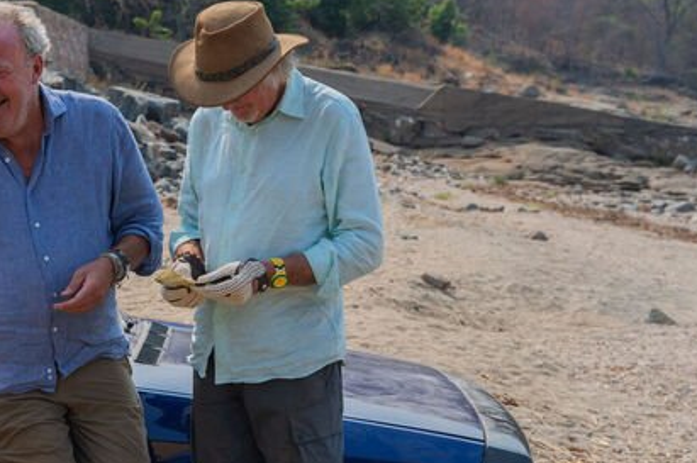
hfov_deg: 25.8
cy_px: 220
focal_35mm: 76
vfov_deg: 17.9
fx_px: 1470
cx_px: 68
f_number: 5.6
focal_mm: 39
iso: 80
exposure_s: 1/320
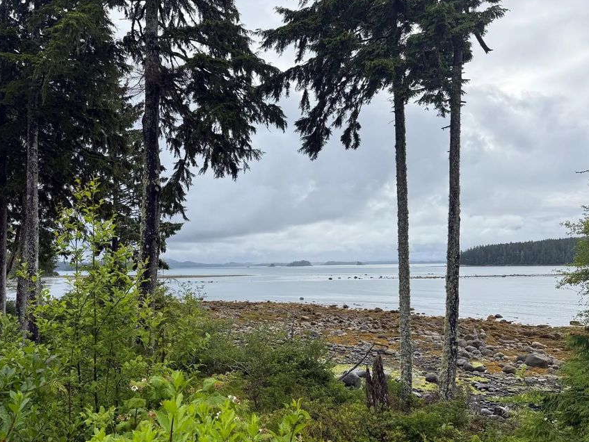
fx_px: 494
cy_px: 263
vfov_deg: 48.0
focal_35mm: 29
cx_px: 259
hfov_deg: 61.4
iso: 80
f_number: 1.78
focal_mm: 6.76
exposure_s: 1/3425
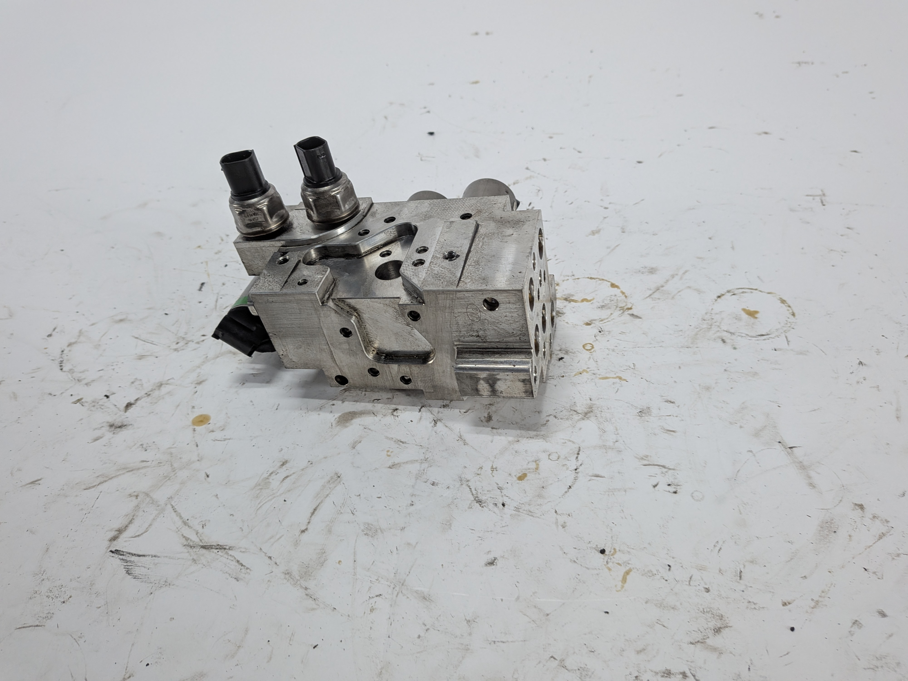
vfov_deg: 56.8
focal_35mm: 24
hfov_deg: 71.6
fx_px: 630
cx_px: 454
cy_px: 340
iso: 49
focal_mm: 4.53
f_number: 1.7
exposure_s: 1/600
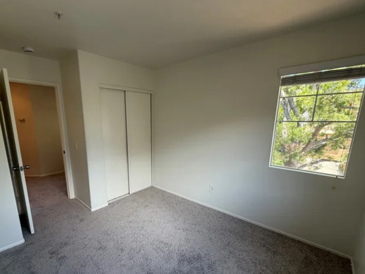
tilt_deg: -12.7
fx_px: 179
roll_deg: +1.0
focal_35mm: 17
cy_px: 158
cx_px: 159
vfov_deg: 74.3
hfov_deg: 90.5
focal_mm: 2.22
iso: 80
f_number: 2.2
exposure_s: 1/121
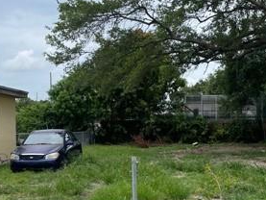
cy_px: 146
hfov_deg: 32.2
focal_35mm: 60
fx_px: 461
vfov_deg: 24.2
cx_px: 126
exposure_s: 1/3509
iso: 32
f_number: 1.6
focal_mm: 4.2
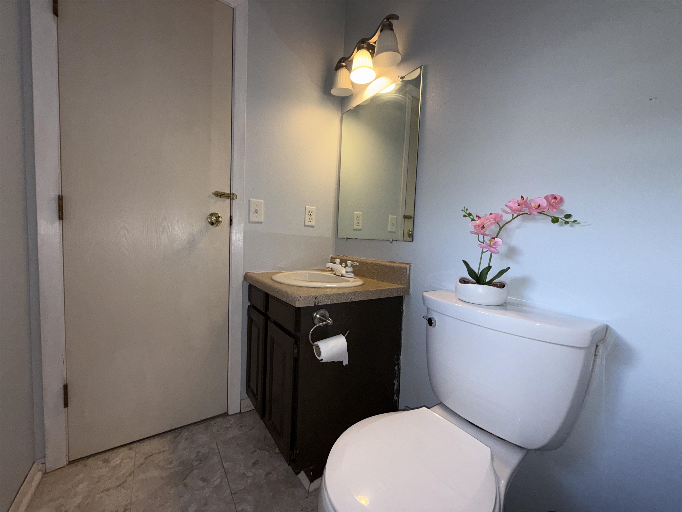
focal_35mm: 14
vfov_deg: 85.7
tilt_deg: -2.9
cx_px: 341
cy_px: 256
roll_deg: -2.4
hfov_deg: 102.1
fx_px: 276
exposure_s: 1/120
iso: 100
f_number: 2.2
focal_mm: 2.22
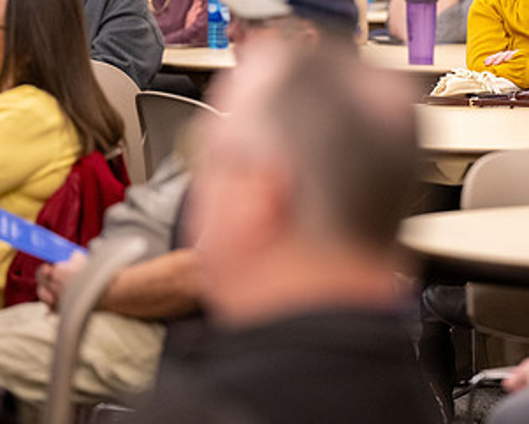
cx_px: 422
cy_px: 96
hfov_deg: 5.3
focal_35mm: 362
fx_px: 5669
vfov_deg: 4.3
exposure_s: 1/320
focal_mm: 200
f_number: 2.8
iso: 2500
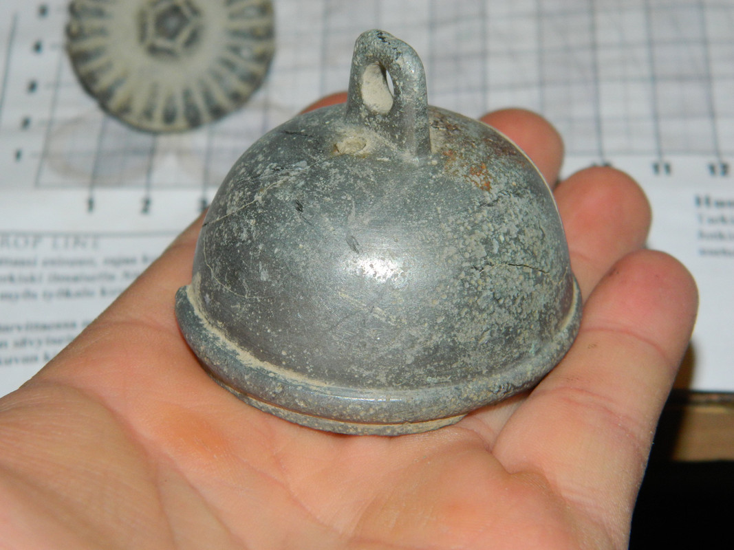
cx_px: 367
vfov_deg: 14.4
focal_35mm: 103
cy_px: 275
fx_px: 2184
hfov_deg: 19.1
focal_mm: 18.6
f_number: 4.5
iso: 200
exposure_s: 1/60
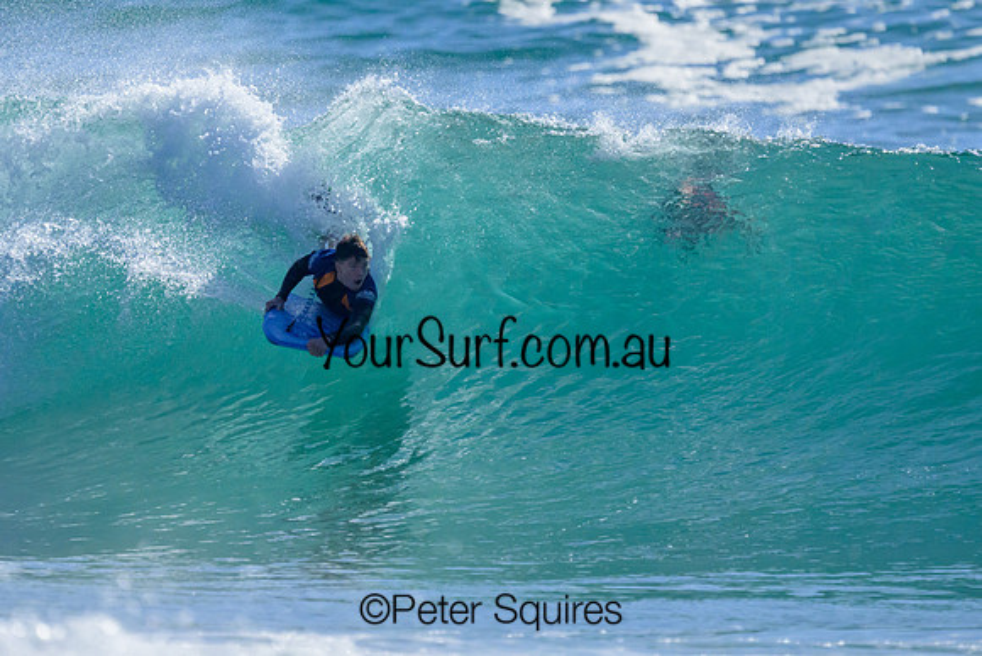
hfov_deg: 1.9
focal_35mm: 1099
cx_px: 465
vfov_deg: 1.3
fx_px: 29978
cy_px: 329
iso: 2000
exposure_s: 1/2000
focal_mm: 800
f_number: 6.3
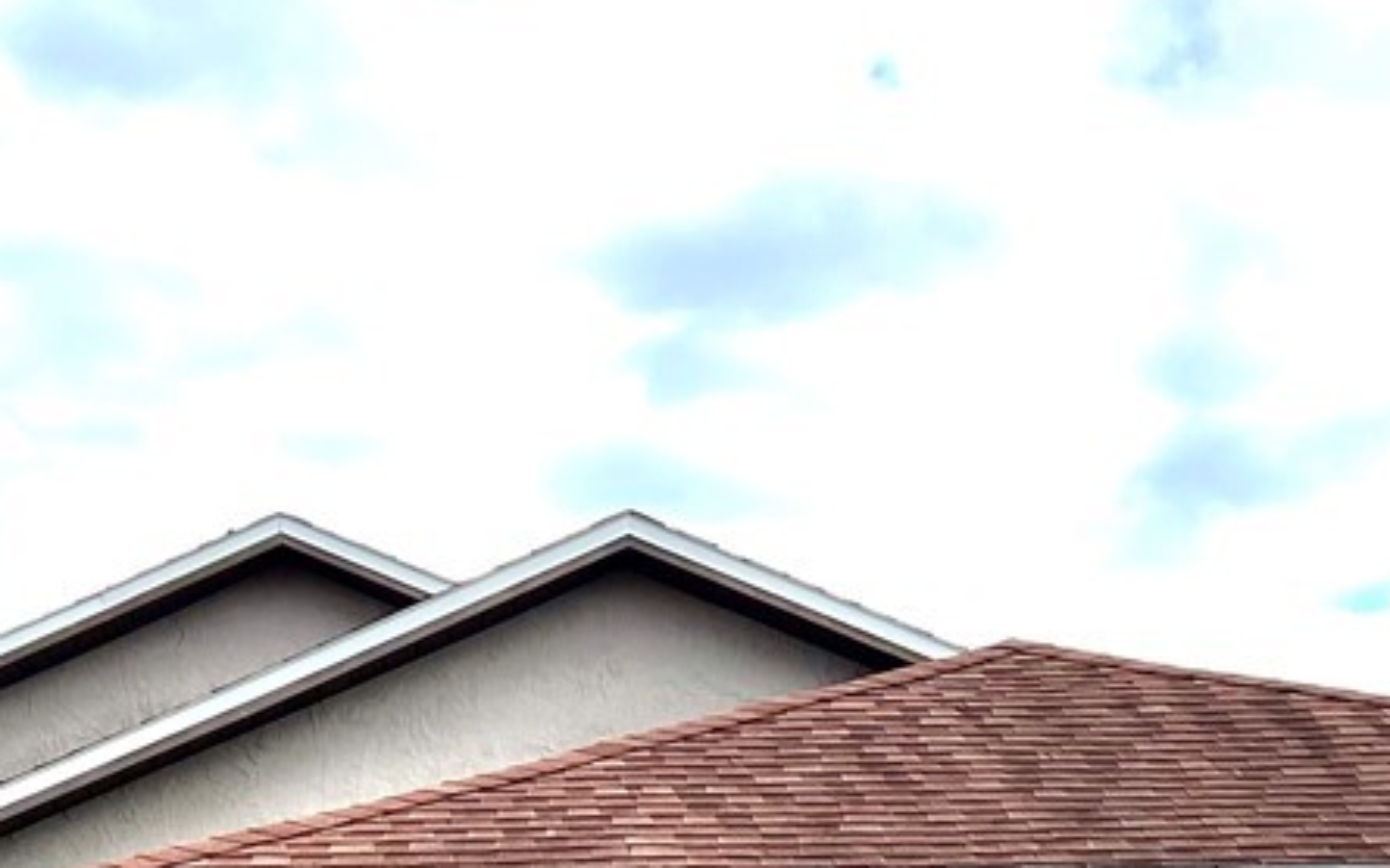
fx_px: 3750
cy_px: 1405
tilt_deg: +0.2
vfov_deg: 12.4
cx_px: 437
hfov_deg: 20.9
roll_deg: +2.4
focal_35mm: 99
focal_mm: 5.7
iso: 50
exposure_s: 1/3165
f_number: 1.5
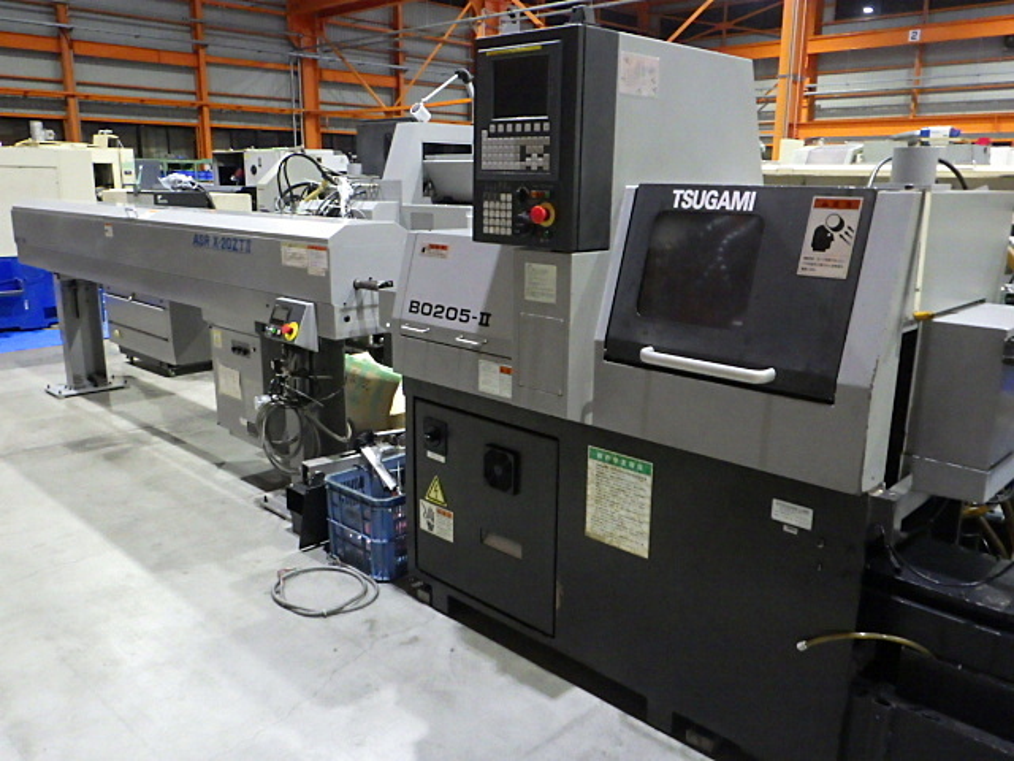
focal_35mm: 28
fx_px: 820
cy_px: 380
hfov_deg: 63.4
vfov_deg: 49.7
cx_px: 507
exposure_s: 1/30
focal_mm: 5
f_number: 3.5
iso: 1600
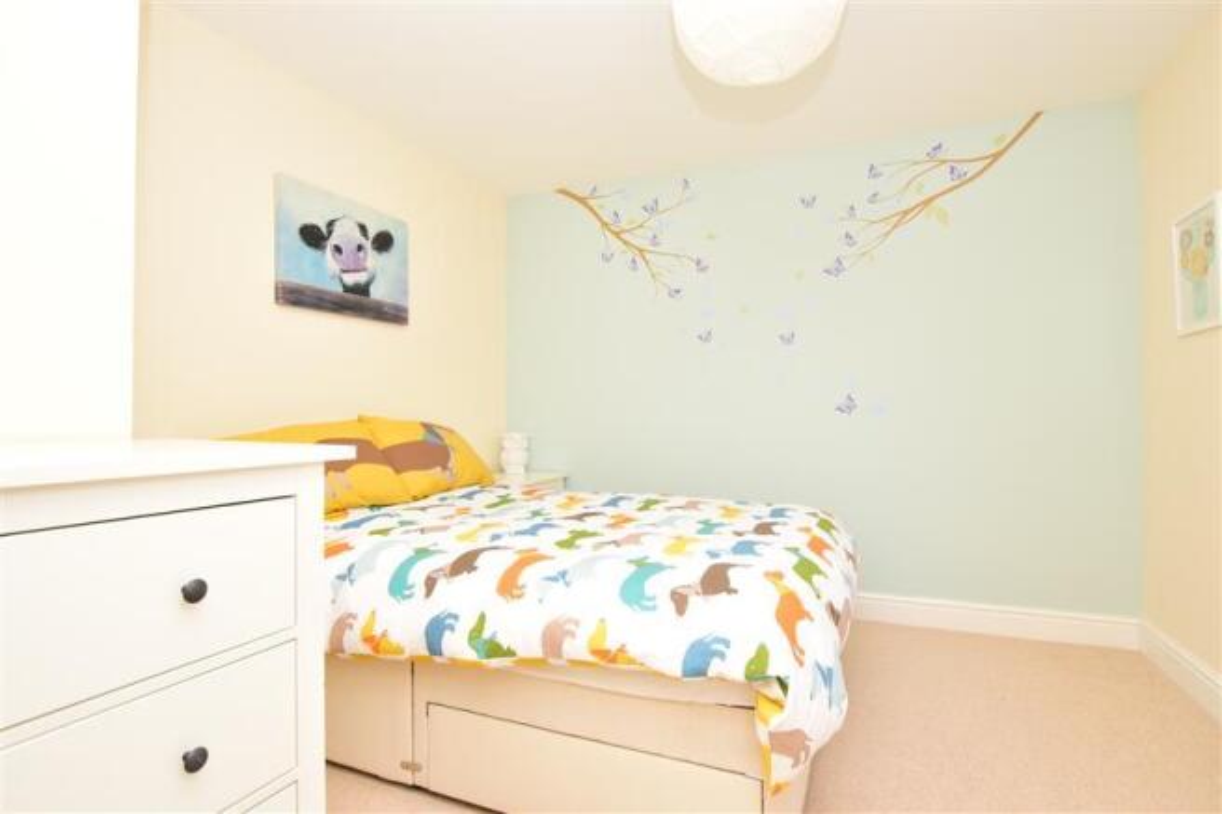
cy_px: 407
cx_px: 611
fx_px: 611
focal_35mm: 18
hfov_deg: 90.0
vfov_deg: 67.4
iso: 800
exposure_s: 1/100
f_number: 10
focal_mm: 12
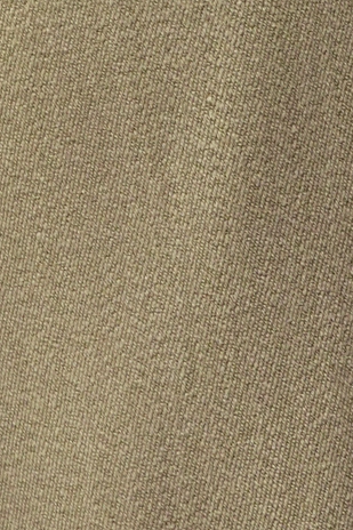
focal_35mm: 689
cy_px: 85
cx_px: 55
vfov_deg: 3.0
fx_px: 10141
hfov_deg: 2.0
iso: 320
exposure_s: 1/30
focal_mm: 74
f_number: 8
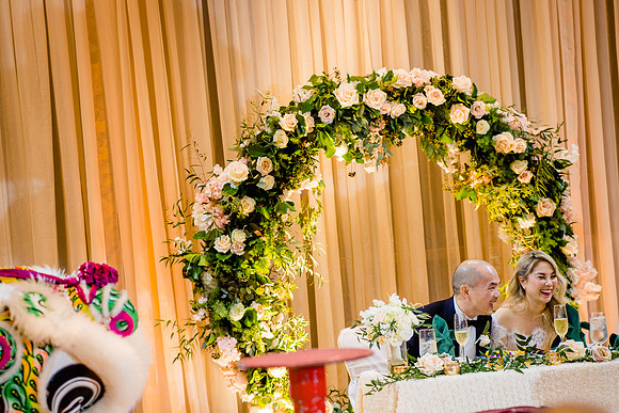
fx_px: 1867
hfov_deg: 18.8
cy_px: 264
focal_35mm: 109
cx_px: 310
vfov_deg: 12.6
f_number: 2.5
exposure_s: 1/200
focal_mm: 85
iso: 1250
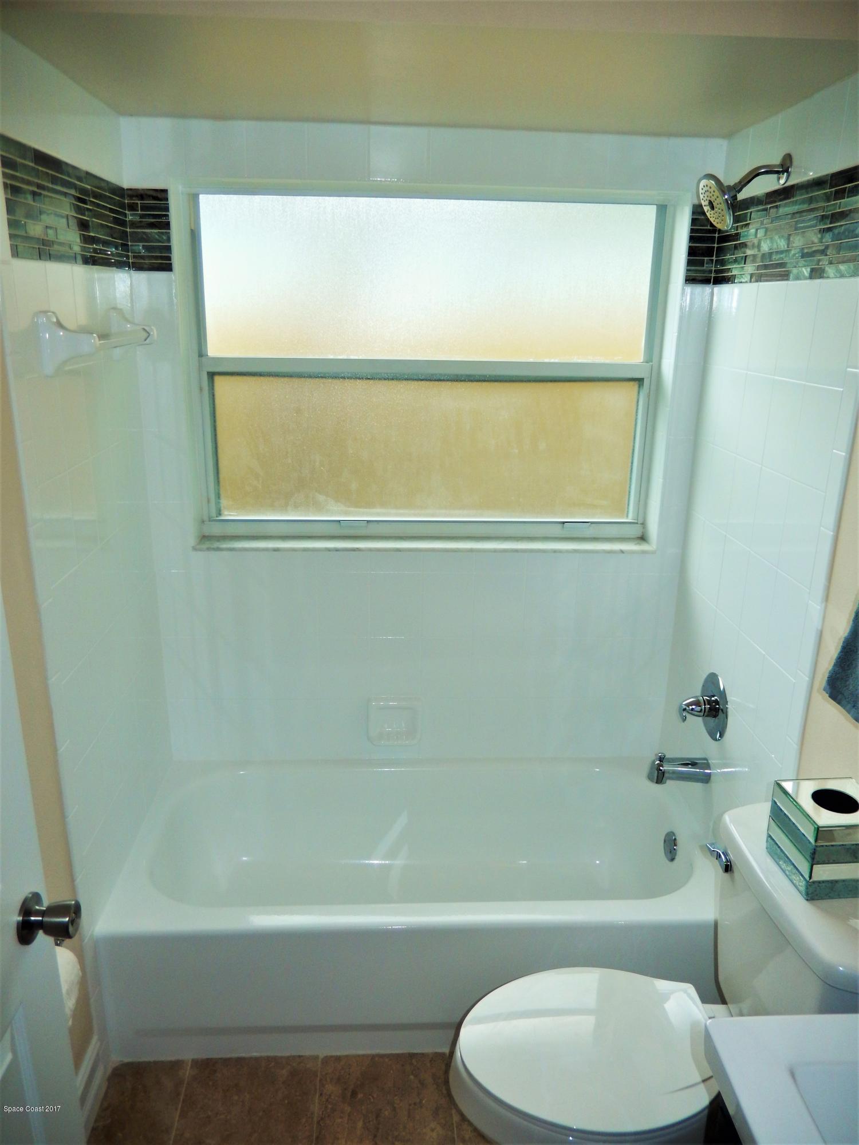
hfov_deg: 54.9
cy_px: 572
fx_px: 827
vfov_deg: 69.4
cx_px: 430
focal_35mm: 25
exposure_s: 1/160
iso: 125
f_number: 3.4
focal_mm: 4.5
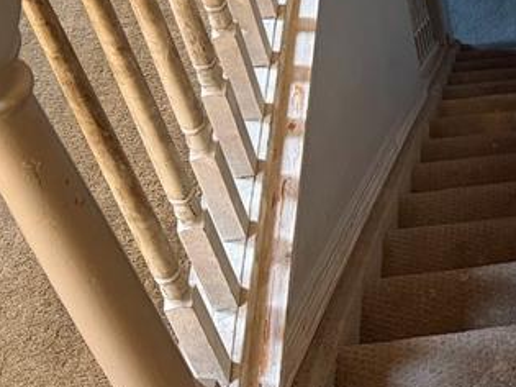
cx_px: 652
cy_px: -48
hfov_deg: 22.6
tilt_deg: -43.1
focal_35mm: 78
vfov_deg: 18.1
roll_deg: -0.7
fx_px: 1162
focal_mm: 6.76
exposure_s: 1/60
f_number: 1.78
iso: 400
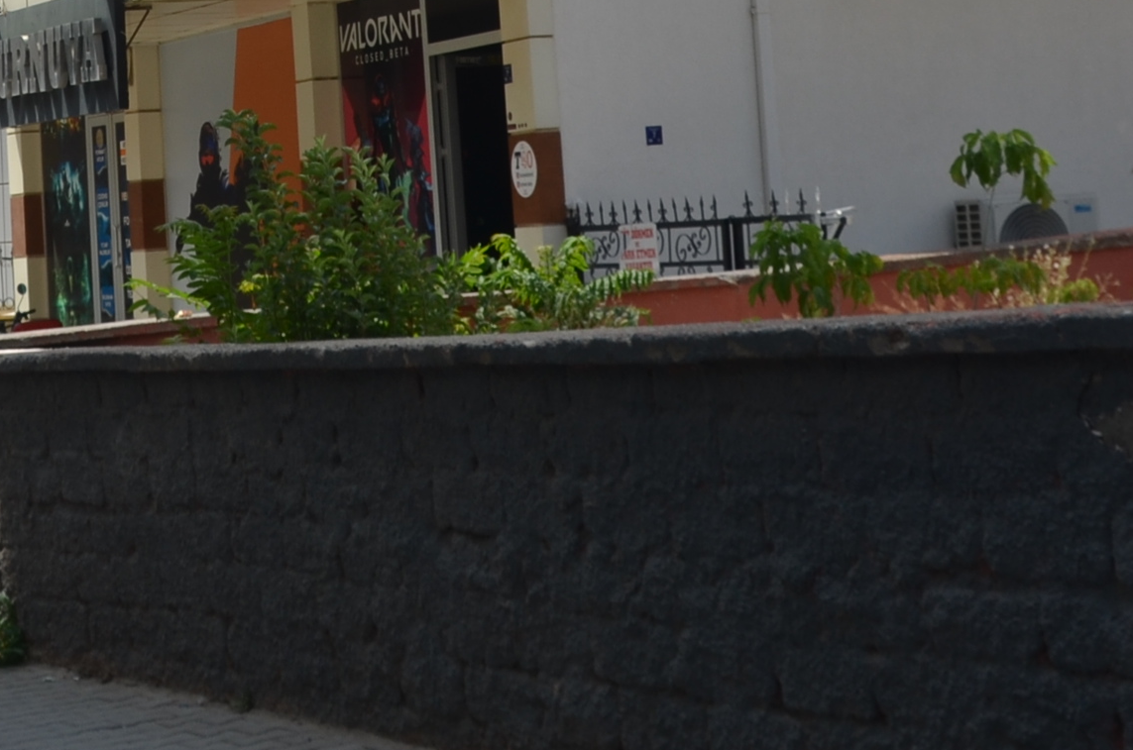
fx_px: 3046
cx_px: 265
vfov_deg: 13.1
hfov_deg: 20.9
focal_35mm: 97
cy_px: -456
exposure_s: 1/320
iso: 100
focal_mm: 20
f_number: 9
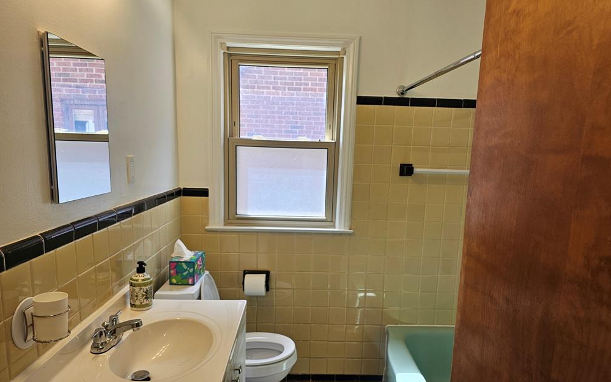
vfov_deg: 49.0
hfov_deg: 72.6
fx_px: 416
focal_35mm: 25
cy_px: 227
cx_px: 311
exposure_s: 1/120
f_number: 1.7
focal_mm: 6.3
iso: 80
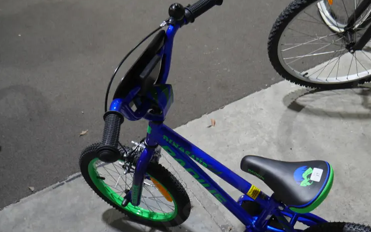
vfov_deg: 30.6
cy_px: 181
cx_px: 236
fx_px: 415
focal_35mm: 41
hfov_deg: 47.7
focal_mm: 14
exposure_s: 1/60
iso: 250
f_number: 3.5
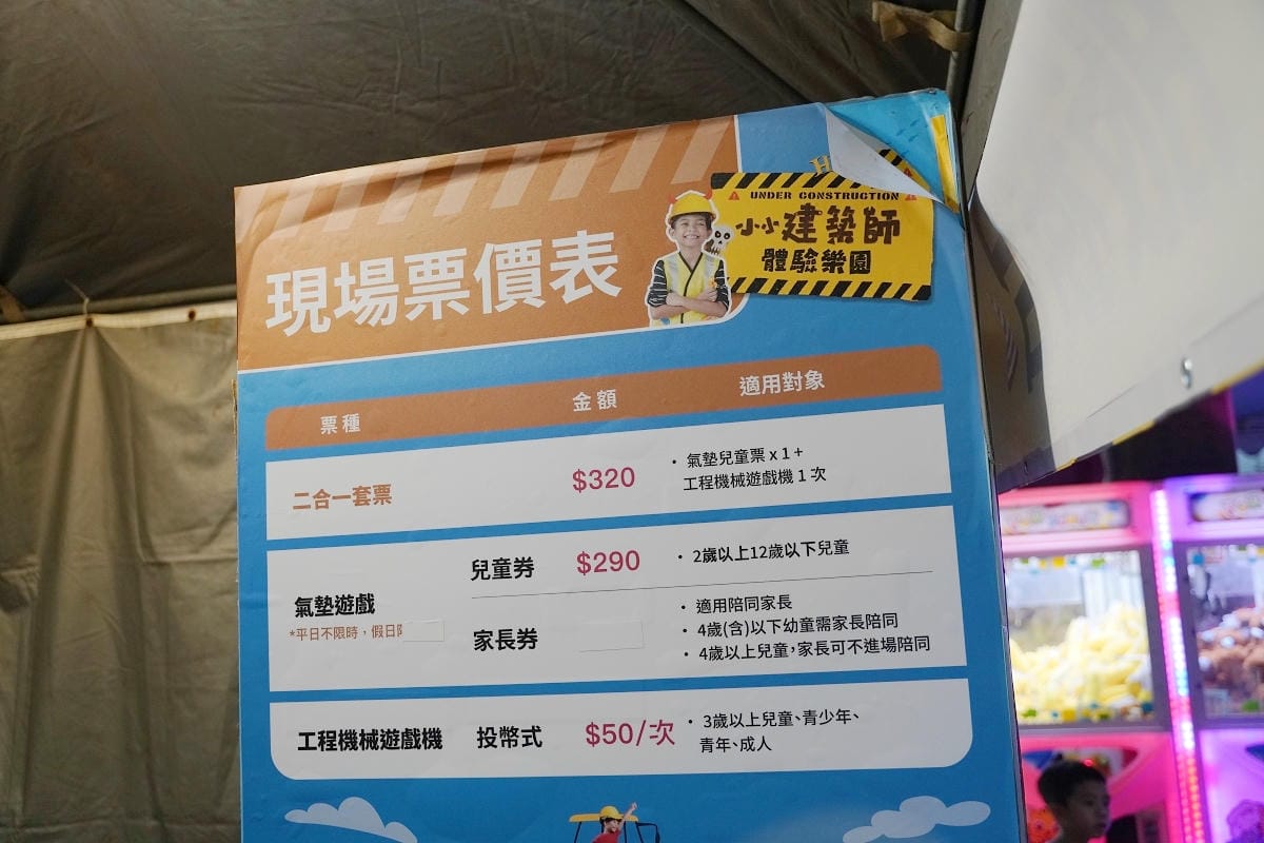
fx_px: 1088
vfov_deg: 42.3
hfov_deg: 60.3
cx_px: 632
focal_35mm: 31
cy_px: 422
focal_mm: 31
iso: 2000
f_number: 2.8
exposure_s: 1/160
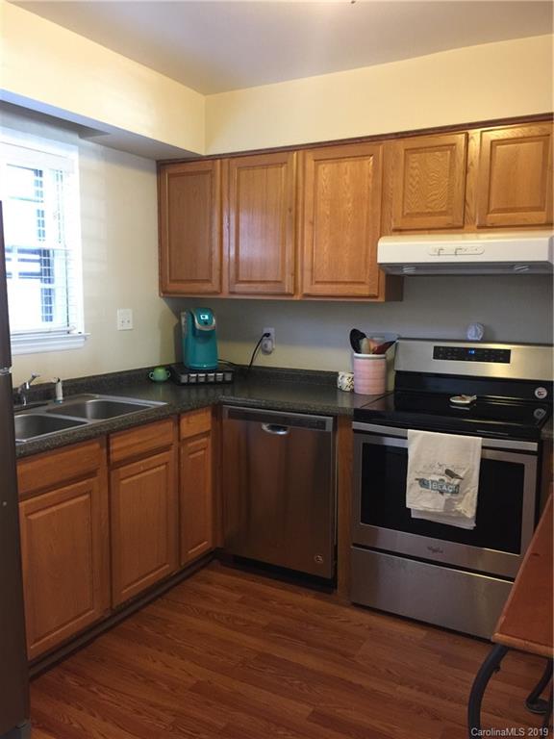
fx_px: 619
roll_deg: -0.2
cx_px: 277
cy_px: 370
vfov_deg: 61.7
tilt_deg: -6.9
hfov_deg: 48.2
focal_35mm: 29
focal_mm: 4.15
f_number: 2.2
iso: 125
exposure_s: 1/15
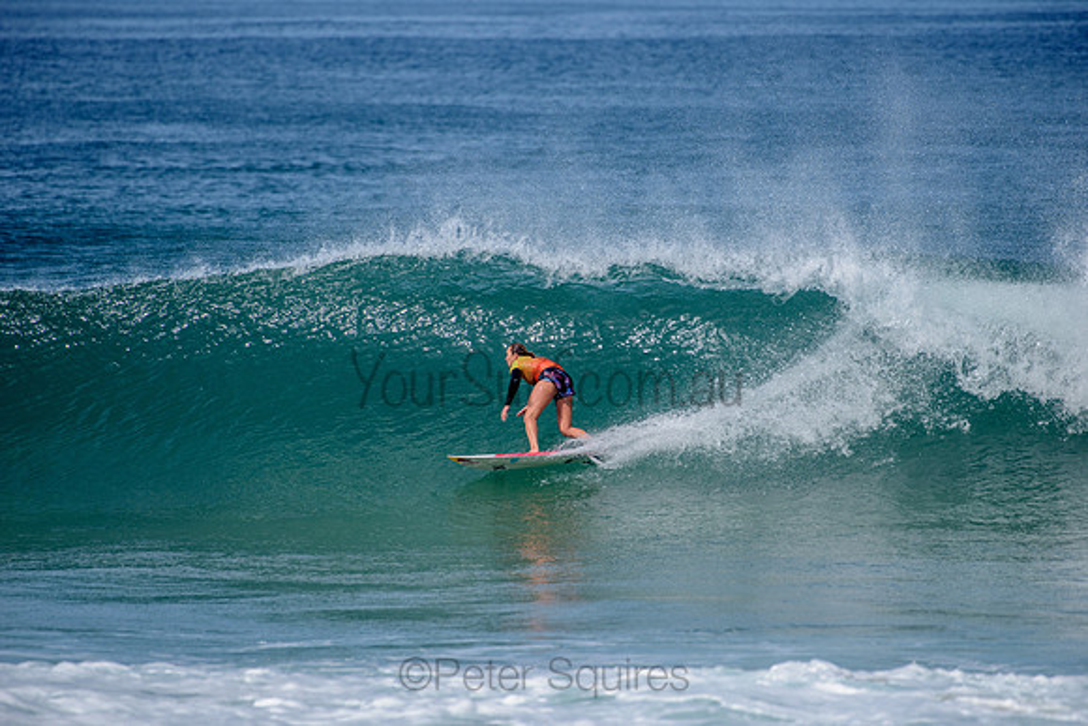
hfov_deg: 4.1
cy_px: 363
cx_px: 544
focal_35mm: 500
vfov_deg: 2.8
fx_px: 15114
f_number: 6.3
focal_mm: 500
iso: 250
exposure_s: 1/2500
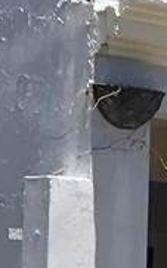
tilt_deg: +3.3
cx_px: 513
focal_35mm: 262
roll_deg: -1.1
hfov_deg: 4.8
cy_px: 240
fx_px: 1909
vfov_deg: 8.0
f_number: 1.8
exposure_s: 1/2817
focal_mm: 3.99
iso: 20
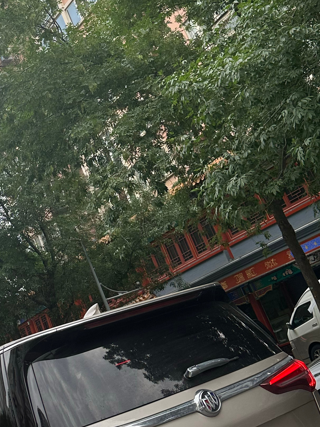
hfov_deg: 24.0
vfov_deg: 31.8
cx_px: 57
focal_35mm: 60
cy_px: 122
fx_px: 739
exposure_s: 1/412
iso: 80
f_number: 1.78
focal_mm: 6.86
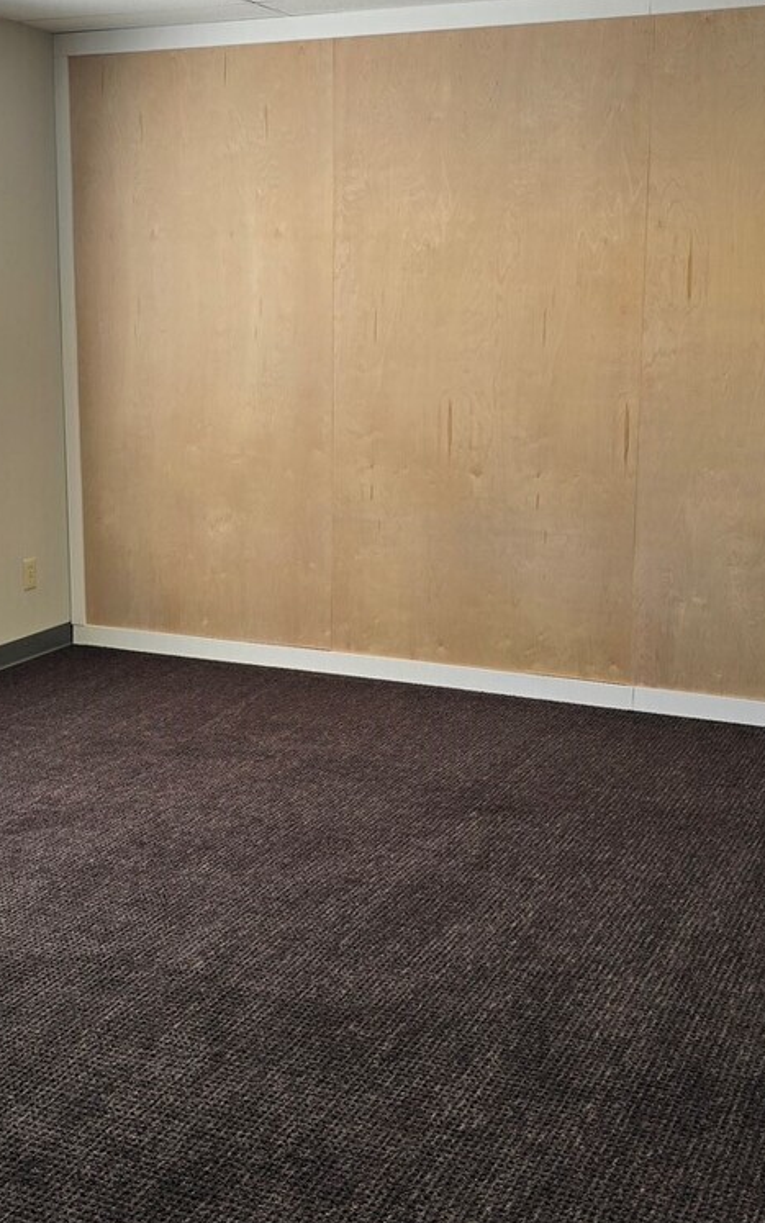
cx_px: 285
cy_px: 504
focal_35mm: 47
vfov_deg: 42.5
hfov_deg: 27.3
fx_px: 1568
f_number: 1.7
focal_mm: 6.3
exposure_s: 1/120
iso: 32
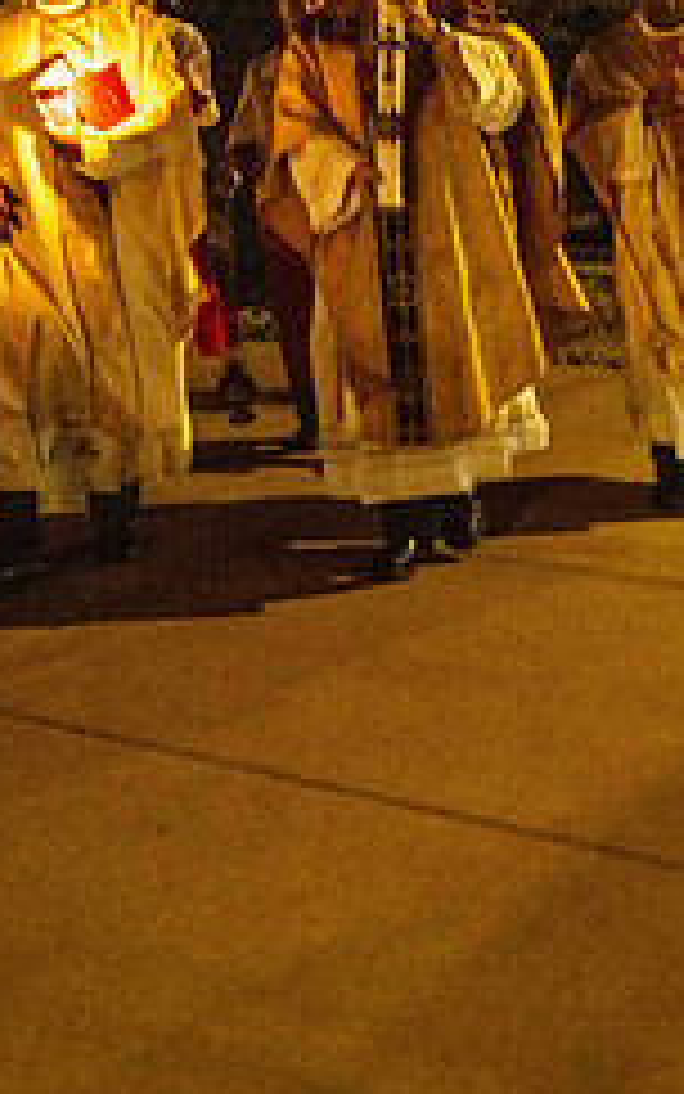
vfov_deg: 29.4
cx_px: 148
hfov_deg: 19.0
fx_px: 2027
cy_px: 203
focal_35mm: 68
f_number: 6.3
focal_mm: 36
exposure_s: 1/40
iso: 8000
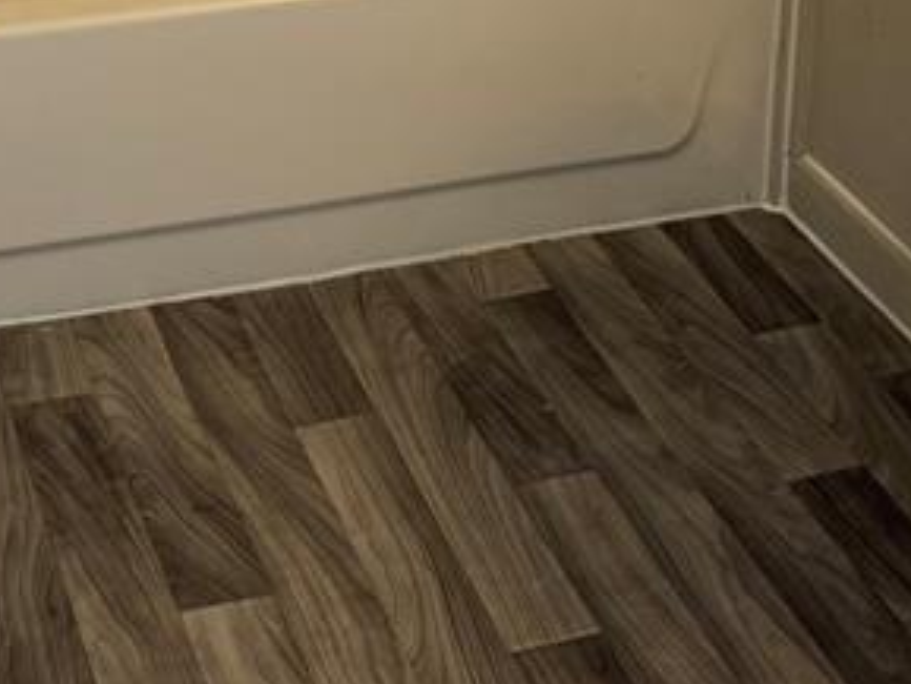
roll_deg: -2.6
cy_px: -463
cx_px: 511
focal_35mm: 85
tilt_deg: -11.5
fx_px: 2238
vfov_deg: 15.4
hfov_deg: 23.0
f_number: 1.78
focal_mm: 6.76
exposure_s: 1/79
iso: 200
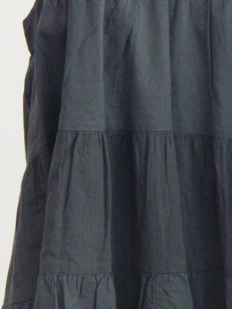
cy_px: 184
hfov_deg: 7.4
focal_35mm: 201
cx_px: 186
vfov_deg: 9.8
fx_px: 1796
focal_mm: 12.6
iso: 400
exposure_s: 1/15
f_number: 4
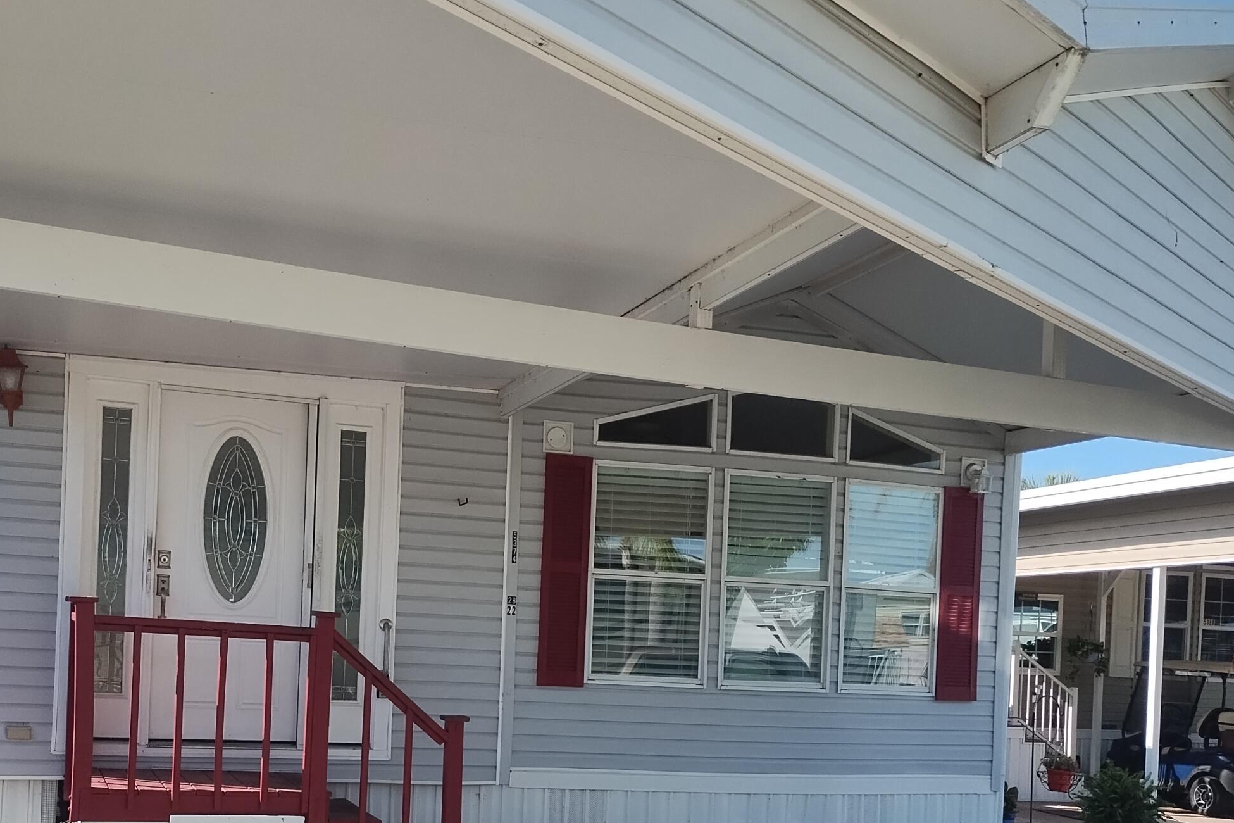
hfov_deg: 48.2
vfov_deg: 32.4
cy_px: 669
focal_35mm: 40
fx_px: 1371
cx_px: 495
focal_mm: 4.71
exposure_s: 1/3553
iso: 100
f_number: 1.7
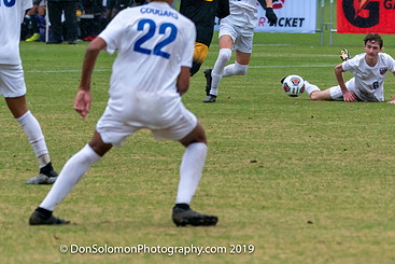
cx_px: 358
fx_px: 6212
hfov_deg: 3.6
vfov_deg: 2.4
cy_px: 137
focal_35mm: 566
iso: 2500
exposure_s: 1/1000
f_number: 5.6
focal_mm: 218
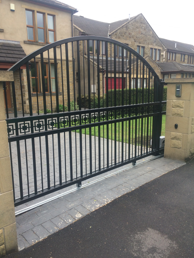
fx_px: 217
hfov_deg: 48.2
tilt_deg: -11.2
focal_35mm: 29
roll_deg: +1.4
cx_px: 97
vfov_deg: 61.7
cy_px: 129
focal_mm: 4.15
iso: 32
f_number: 2.2
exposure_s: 1/410
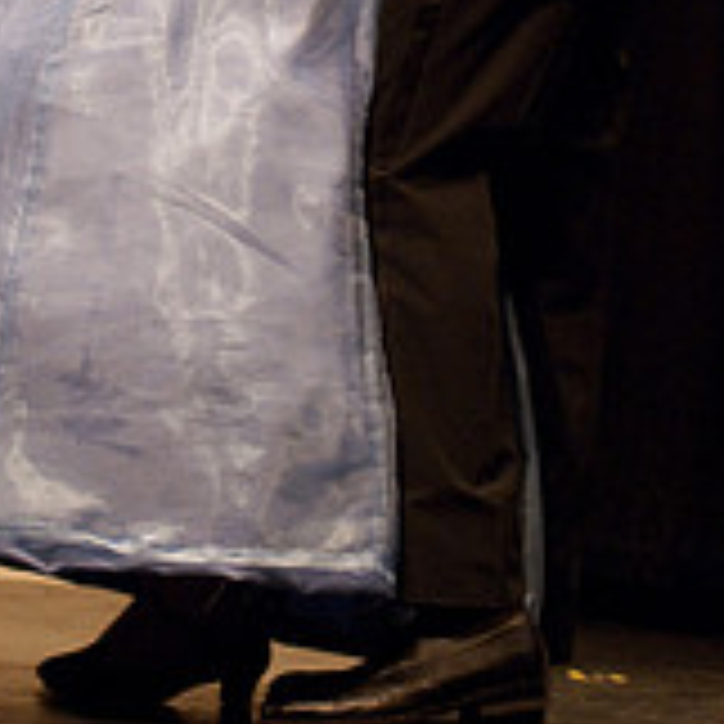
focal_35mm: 285
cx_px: 182
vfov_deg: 6.1
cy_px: -234
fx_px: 6744
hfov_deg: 6.1
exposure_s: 1/160
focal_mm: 80
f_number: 2.8
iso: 1000
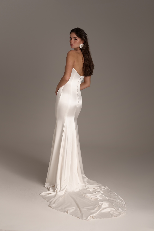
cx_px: 77
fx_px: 321
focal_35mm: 50
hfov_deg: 27.0
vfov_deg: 39.6
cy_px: 116
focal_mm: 50
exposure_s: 1/320
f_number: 1.2
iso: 50
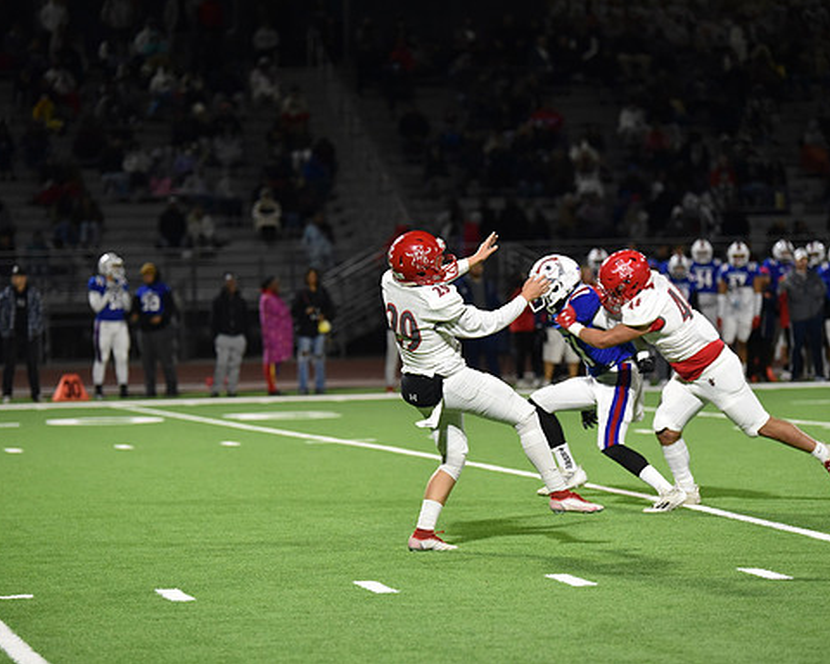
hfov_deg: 11.0
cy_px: 331
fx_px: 4323
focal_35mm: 176
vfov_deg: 8.8
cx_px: 437
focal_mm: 155
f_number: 2.8
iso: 4000
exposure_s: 1/640
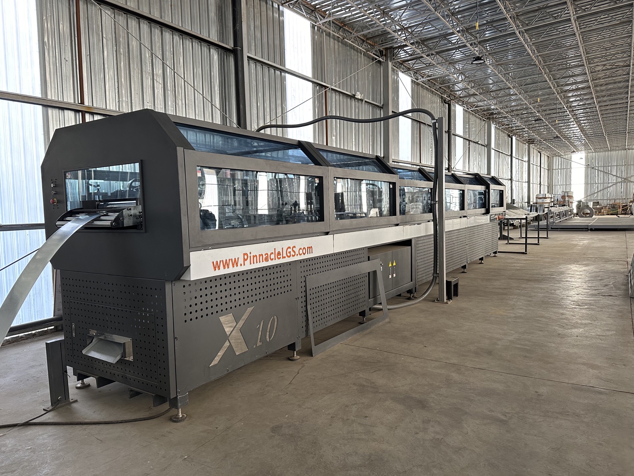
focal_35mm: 24
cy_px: 238
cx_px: 317
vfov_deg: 56.8
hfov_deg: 71.6
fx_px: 440
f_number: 1.78
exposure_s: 1/121
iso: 200
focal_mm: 6.86
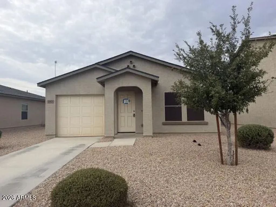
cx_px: 138
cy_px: 104
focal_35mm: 24
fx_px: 191
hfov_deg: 71.6
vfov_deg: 56.8
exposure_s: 1/3425
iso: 80
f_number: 1.78
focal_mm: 6.76
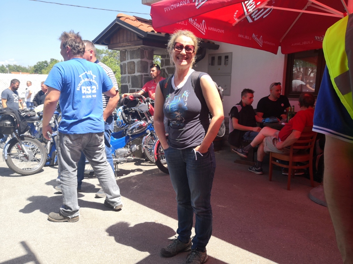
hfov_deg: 65.3
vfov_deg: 51.4
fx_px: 275
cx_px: 176
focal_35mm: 27
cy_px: 132
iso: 50
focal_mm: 3.95
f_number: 1.6
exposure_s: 1/722
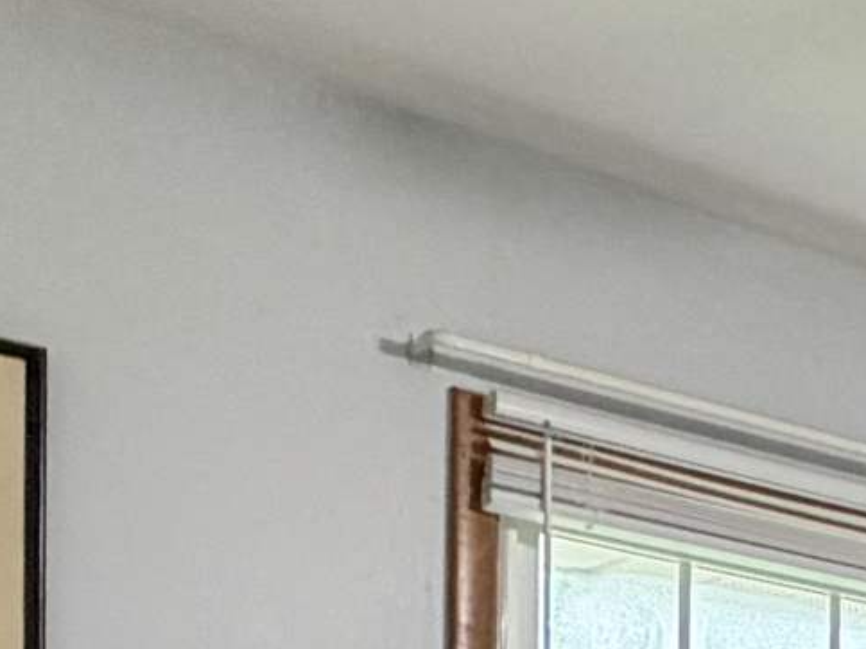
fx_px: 2226
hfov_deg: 16.7
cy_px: 1140
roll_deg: +0.1
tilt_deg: -0.4
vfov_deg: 14.7
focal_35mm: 89
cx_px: 1716
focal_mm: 2.22
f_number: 2.2
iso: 250
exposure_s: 1/60
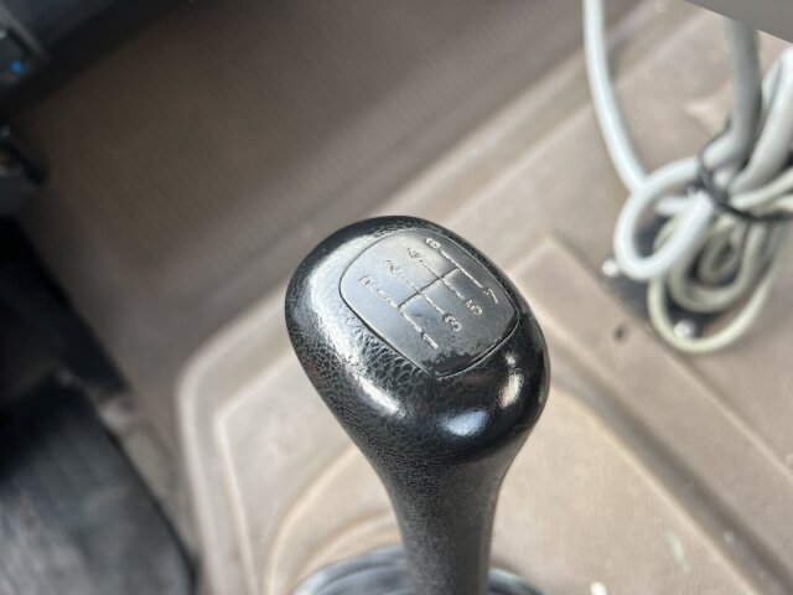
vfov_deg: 53.1
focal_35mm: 26
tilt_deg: -75.6
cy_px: 298
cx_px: 396
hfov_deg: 67.3
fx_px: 596
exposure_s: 1/121
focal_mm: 5.7
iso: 50
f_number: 1.5
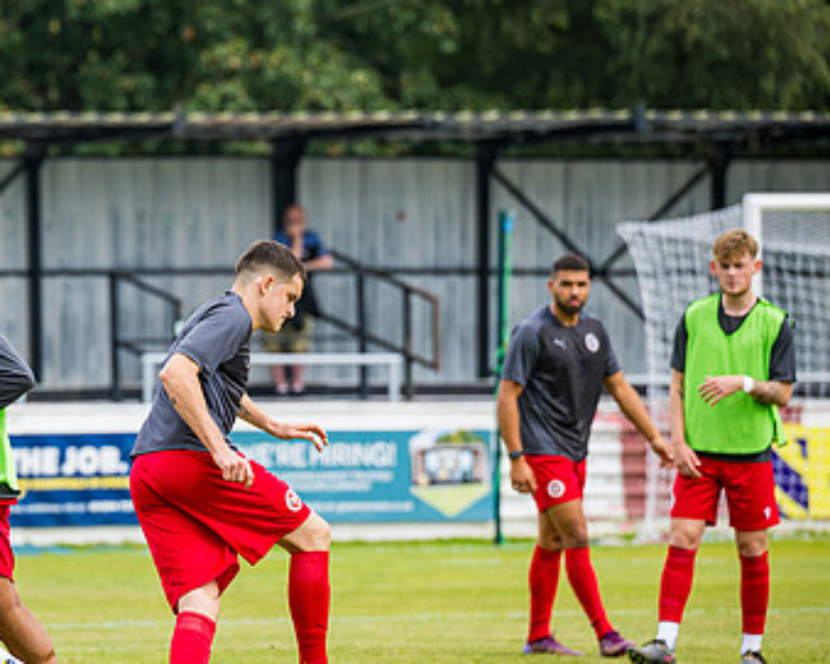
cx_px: 81
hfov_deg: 5.2
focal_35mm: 374
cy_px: 429
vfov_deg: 4.1
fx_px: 9185
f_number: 4
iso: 400
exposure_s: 1/1250
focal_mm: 200
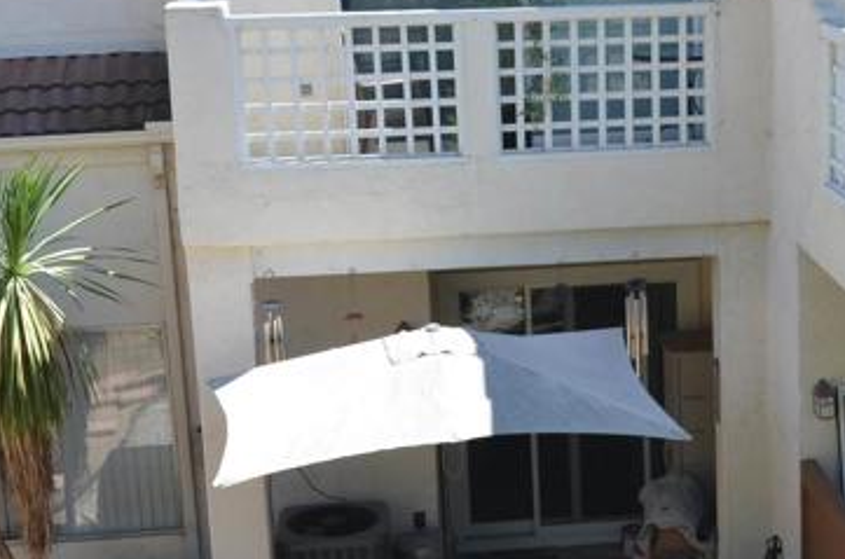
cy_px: 309
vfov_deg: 16.0
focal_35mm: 85
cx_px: 627
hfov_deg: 23.7
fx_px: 1991
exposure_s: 1/250
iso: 200
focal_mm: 20
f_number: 8
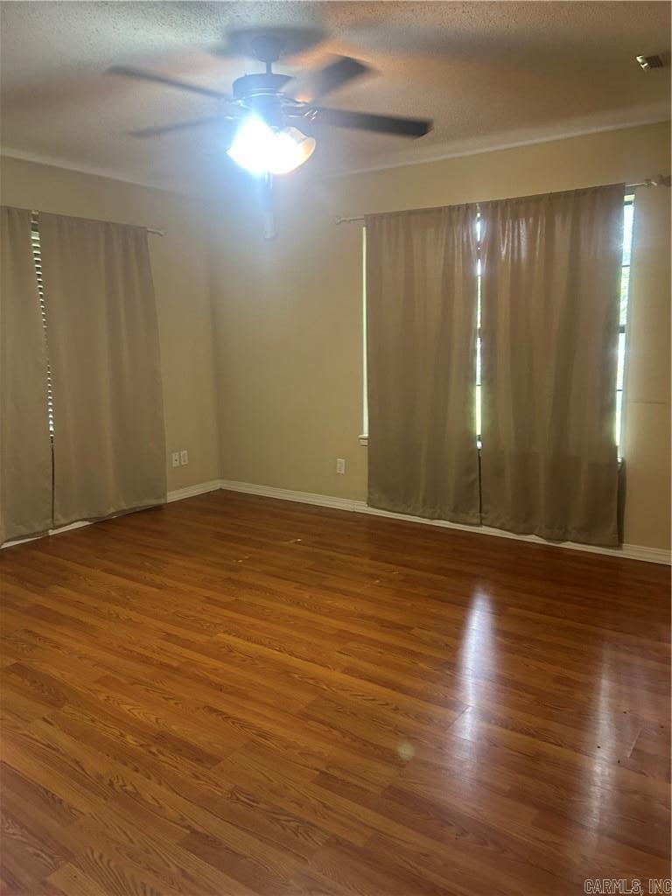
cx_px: 336
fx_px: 673
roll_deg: -0.8
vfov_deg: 67.3
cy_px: 448
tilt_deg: -9.3
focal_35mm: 26
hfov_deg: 53.1
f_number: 1.5
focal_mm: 5.7
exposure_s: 1/60
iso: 250
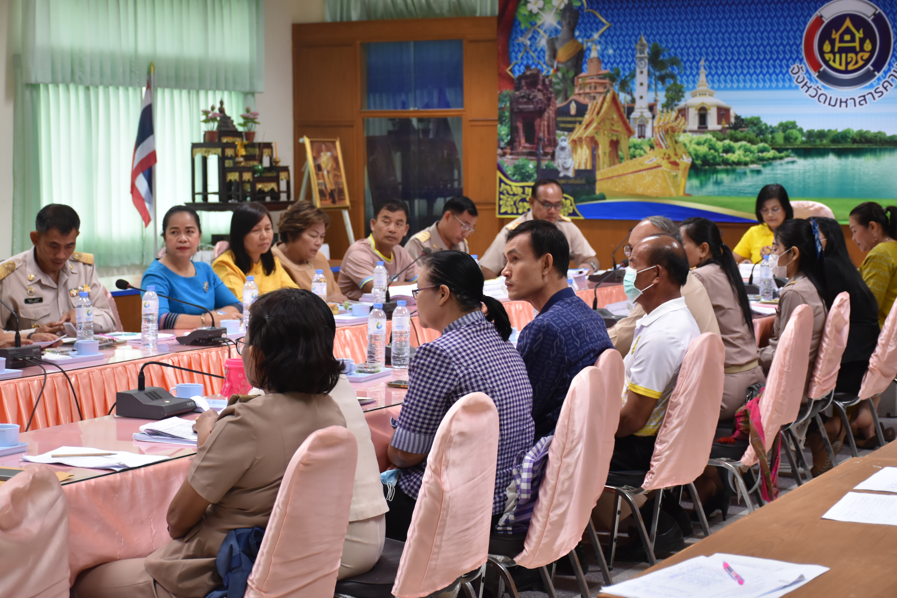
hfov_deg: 28.1
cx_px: 448
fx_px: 1794
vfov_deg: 18.9
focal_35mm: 72
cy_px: 299
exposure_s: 1/40
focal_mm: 48
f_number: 4.5
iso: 800
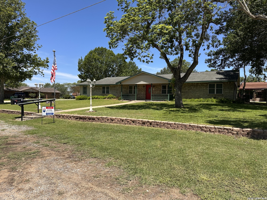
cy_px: 100
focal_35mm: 24
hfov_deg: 71.6
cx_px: 134
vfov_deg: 56.8
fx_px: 185
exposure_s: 1/3861
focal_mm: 6.86
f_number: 1.78
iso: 80
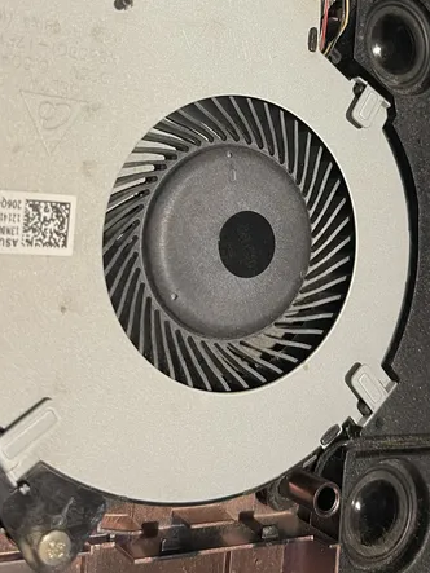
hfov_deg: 30.9
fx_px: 779
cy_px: 141
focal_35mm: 47
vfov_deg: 39.3
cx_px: 221
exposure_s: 1/60
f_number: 1.6
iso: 200
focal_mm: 5.1
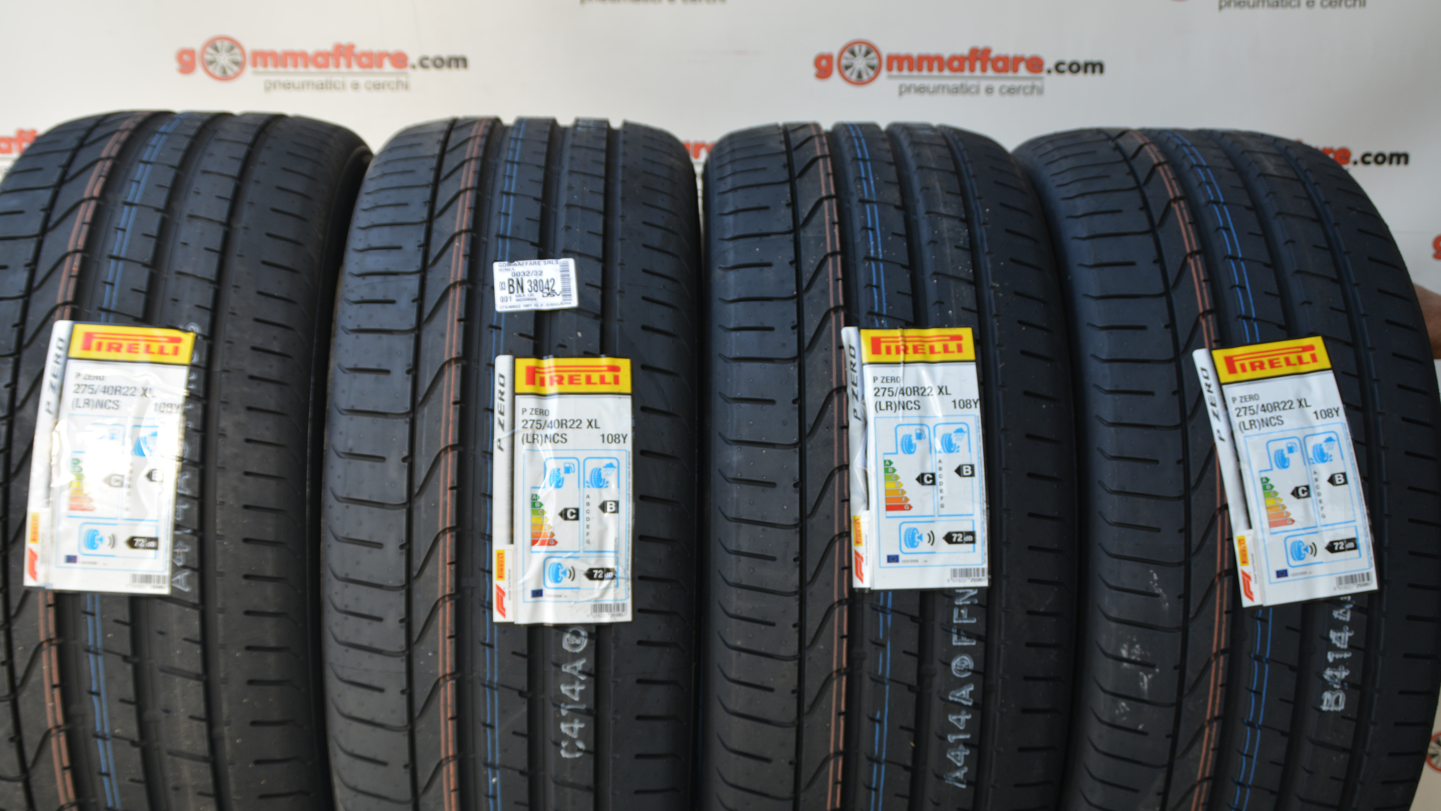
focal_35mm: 45
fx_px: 1719
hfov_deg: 45.5
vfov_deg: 26.5
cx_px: 709
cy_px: 461
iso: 200
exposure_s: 1/125
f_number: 5.6
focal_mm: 28
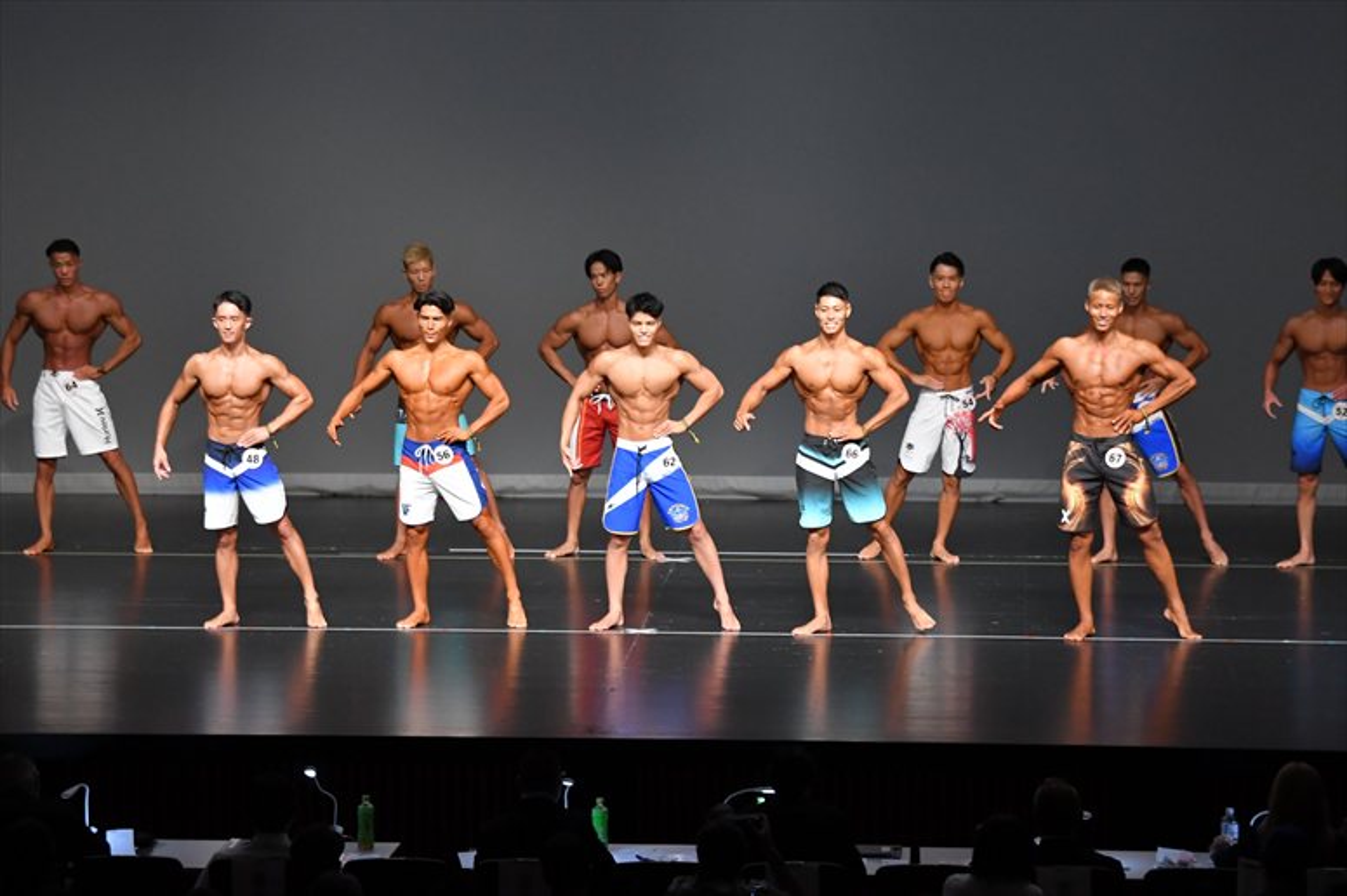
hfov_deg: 14.9
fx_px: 5161
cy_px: 448
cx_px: 674
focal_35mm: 138
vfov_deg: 9.9
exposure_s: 1/400
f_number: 5.6
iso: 3200
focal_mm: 92
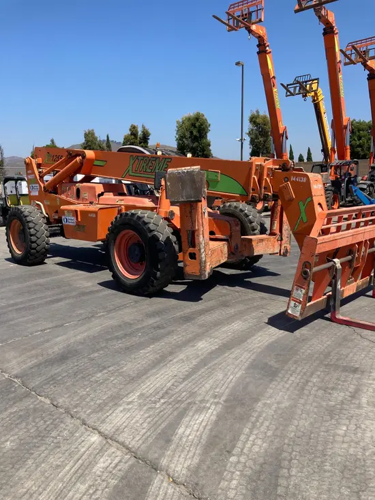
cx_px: 188
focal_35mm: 28
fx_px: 404
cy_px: 250
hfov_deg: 49.8
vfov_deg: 63.4
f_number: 1.8
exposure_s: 1/1656
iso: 20
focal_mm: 3.99
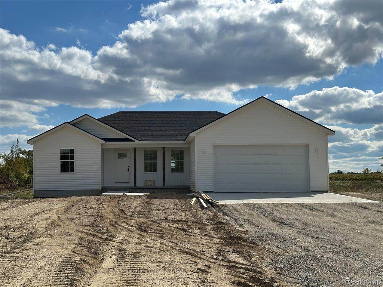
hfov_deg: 39.7
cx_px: 192
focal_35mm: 48
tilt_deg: +3.3
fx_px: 531
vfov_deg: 30.3
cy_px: 144
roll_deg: +0.3
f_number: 1.78
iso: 64
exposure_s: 1/9804
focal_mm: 6.86
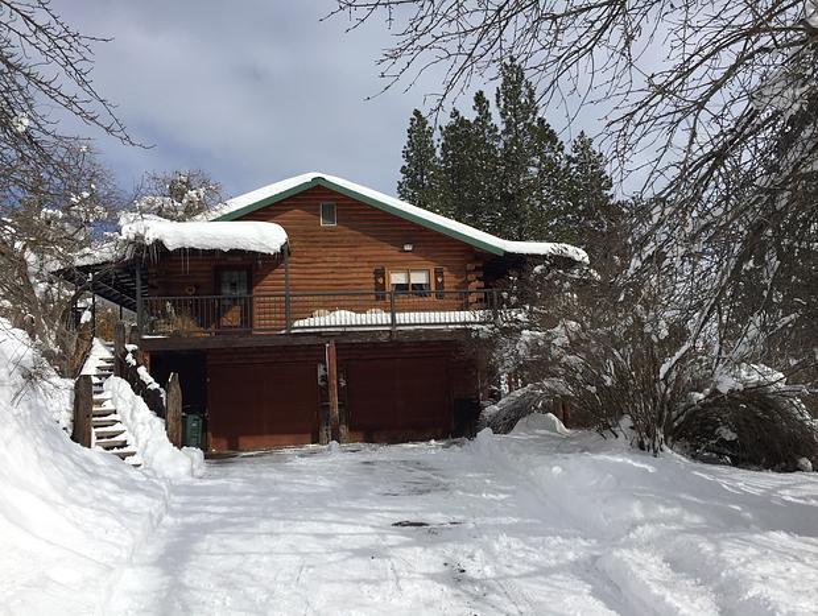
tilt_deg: +6.8
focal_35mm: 29
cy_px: 308
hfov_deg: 61.6
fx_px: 686
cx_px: 409
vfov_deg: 48.3
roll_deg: +1.8
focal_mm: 4.15
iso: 32
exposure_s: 1/3597
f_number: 2.2
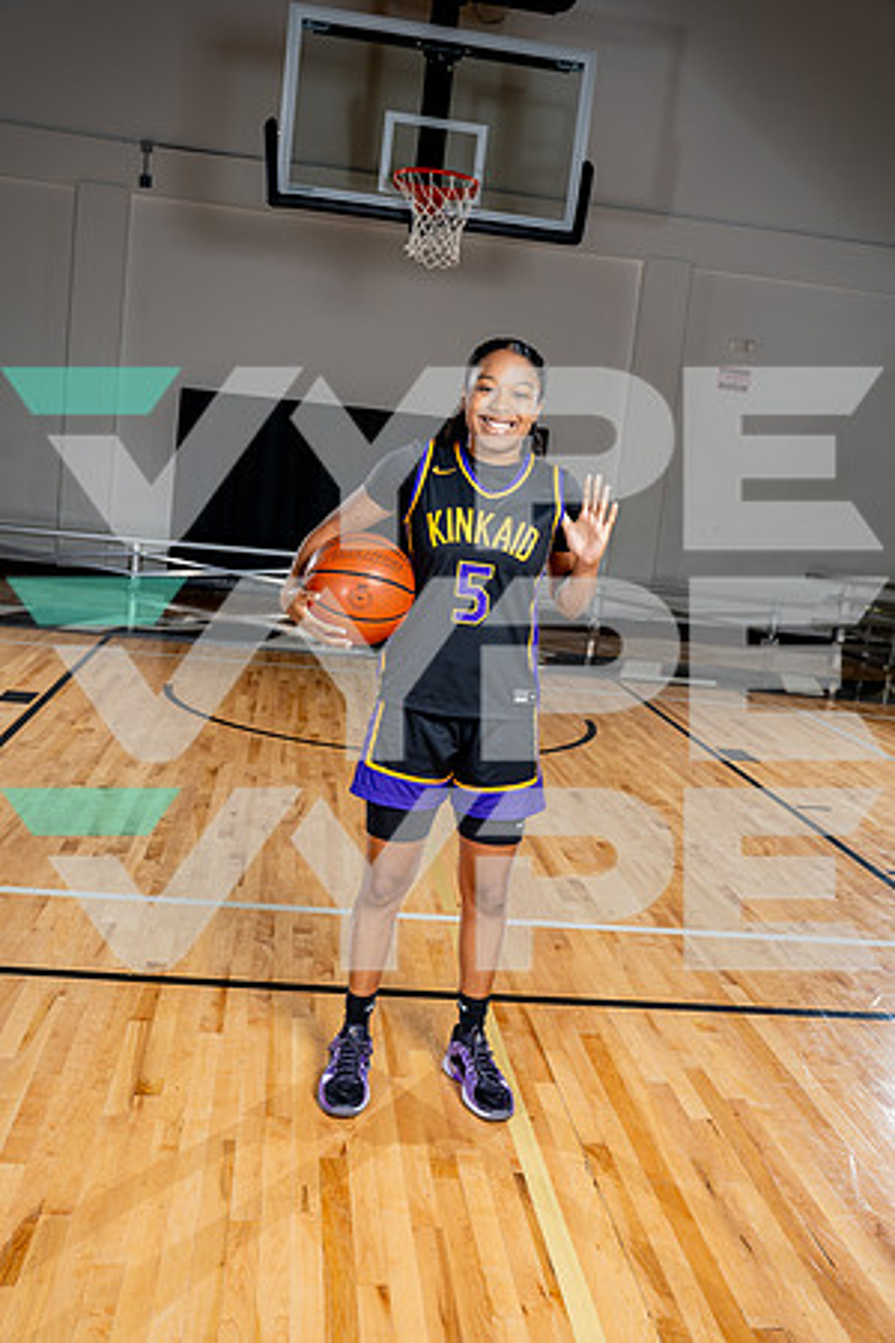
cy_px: 672
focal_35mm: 33
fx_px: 1231
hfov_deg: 40.0
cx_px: 448
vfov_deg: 57.2
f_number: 5.6
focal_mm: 33
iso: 200
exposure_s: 1/250
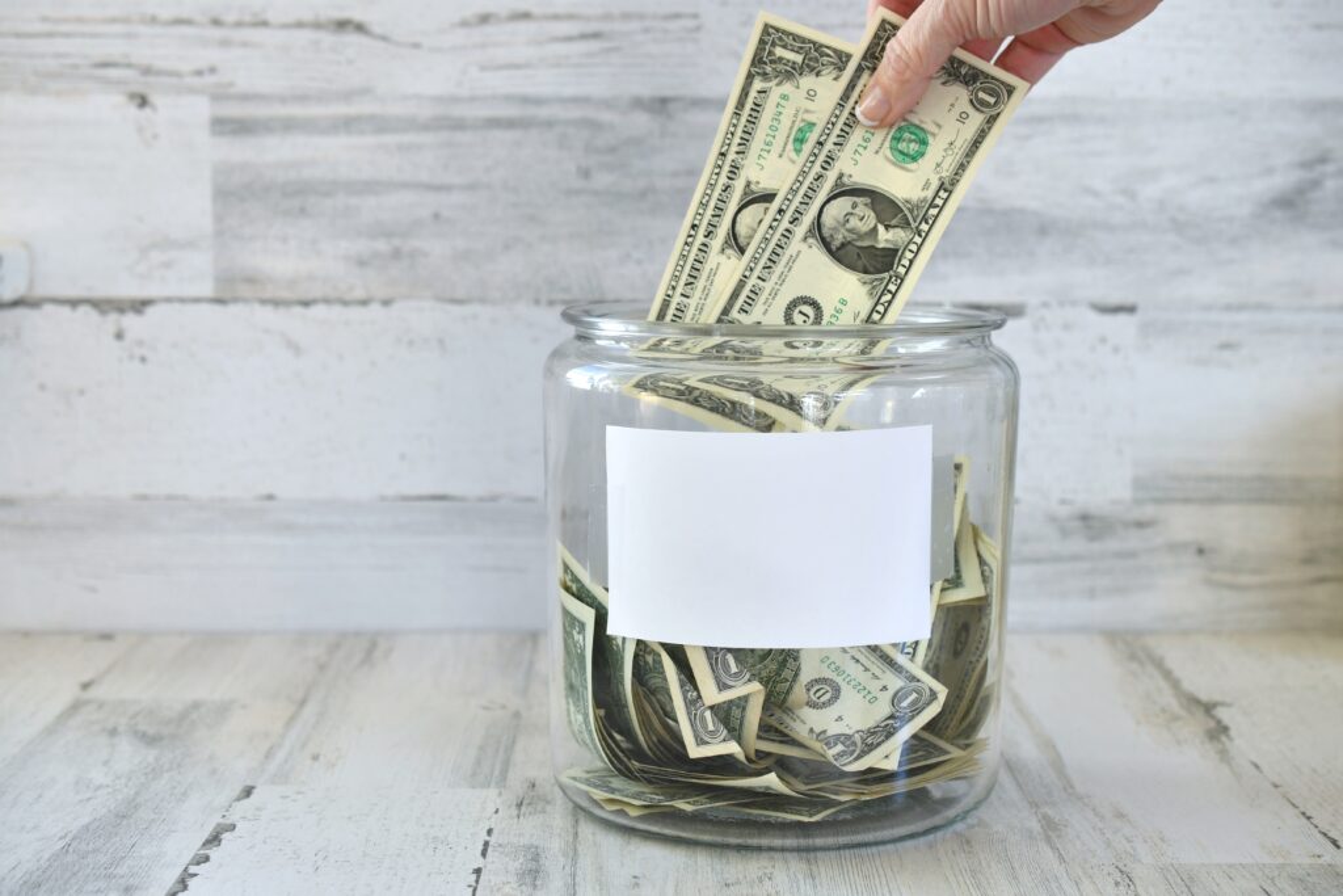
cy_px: 448
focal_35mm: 60
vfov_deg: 22.6
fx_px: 2238
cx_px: 672
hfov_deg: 33.4
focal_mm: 40
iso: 200
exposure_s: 1/80
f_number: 5
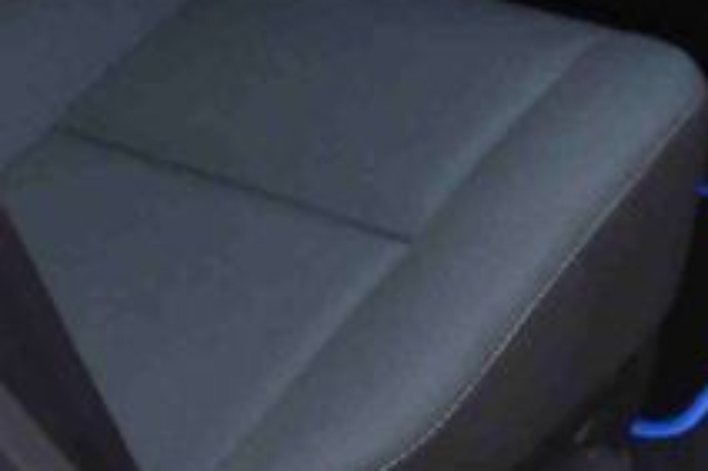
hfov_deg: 14.7
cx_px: 1349
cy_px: -374
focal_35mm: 118
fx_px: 2319
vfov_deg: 10.9
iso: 160
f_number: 3.3
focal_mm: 4.3
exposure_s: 1/60
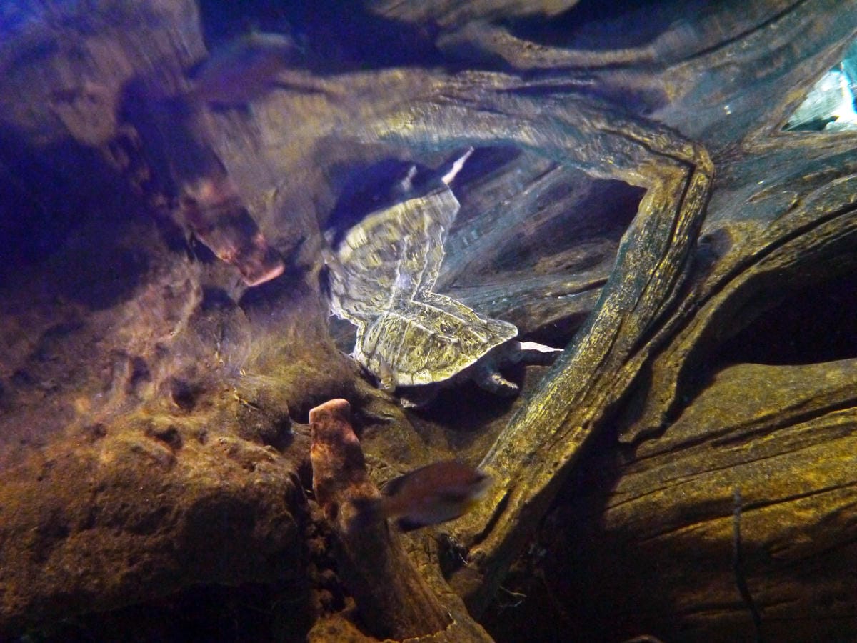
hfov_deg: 46.8
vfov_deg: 36.0
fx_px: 990
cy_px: 322
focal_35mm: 40
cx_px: 428
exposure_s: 1/8
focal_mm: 20
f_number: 4.4
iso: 1600
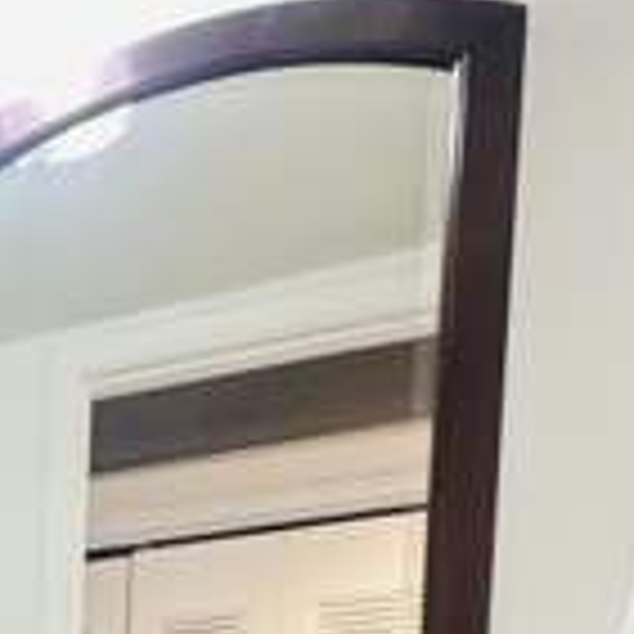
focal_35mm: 56
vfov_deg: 23.1
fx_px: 1160
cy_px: 1012
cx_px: -364
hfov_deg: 23.3
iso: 250
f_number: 2.2
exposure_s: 1/60
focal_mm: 2.22
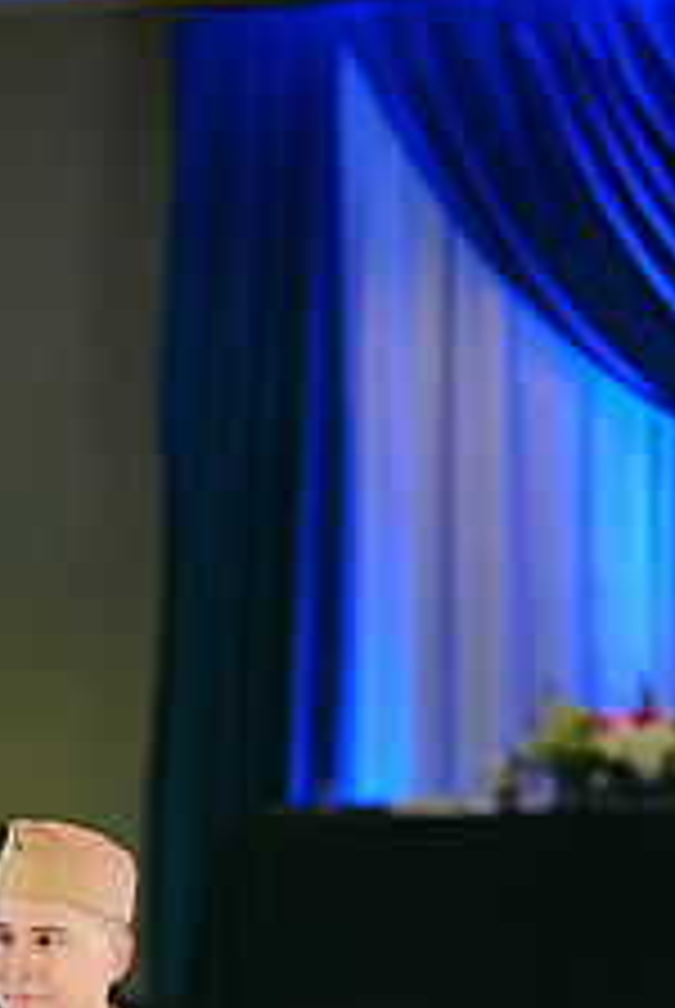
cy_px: 1220
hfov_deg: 4.3
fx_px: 8916
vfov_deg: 6.4
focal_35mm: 318
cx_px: -70
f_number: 2.8
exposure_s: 1/500
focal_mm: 123
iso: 2500
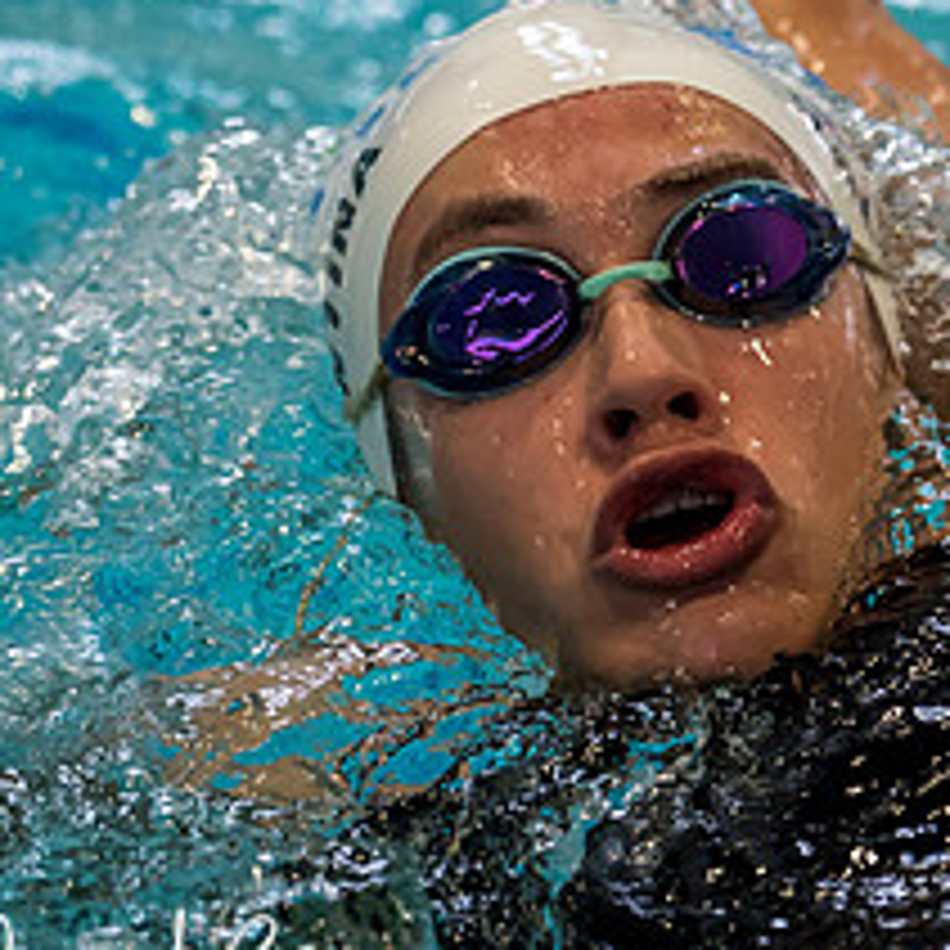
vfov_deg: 2.3
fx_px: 23442
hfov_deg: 2.3
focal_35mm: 755
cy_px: 230
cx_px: 538
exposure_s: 1/1000
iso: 1600
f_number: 2.8
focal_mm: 200
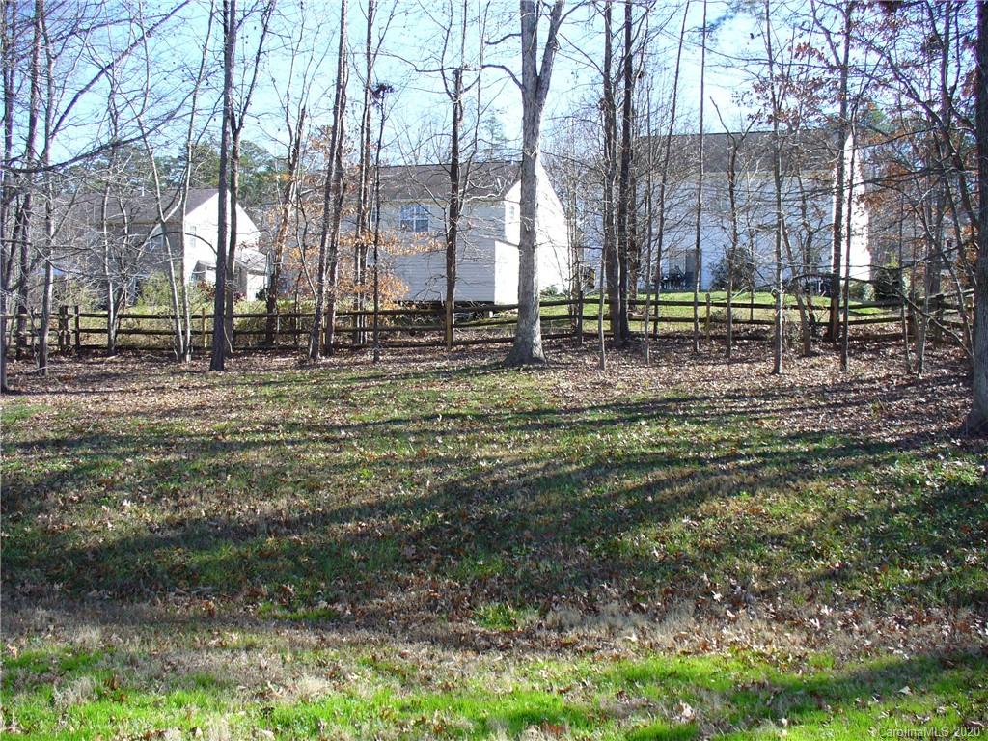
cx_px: 494
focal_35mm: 37
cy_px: 370
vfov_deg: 38.7
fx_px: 1056
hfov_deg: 50.1
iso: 80
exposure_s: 1/400
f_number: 2.8
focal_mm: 6.1
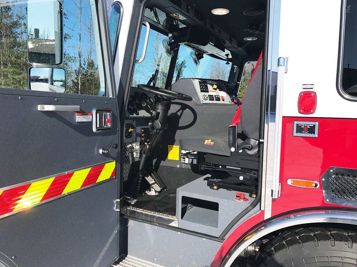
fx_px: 289
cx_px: 178
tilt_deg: -3.6
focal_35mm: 28
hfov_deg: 63.4
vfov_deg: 49.7
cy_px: 134
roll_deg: -2.9
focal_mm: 3.99
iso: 20
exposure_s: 1/2336
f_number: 1.8
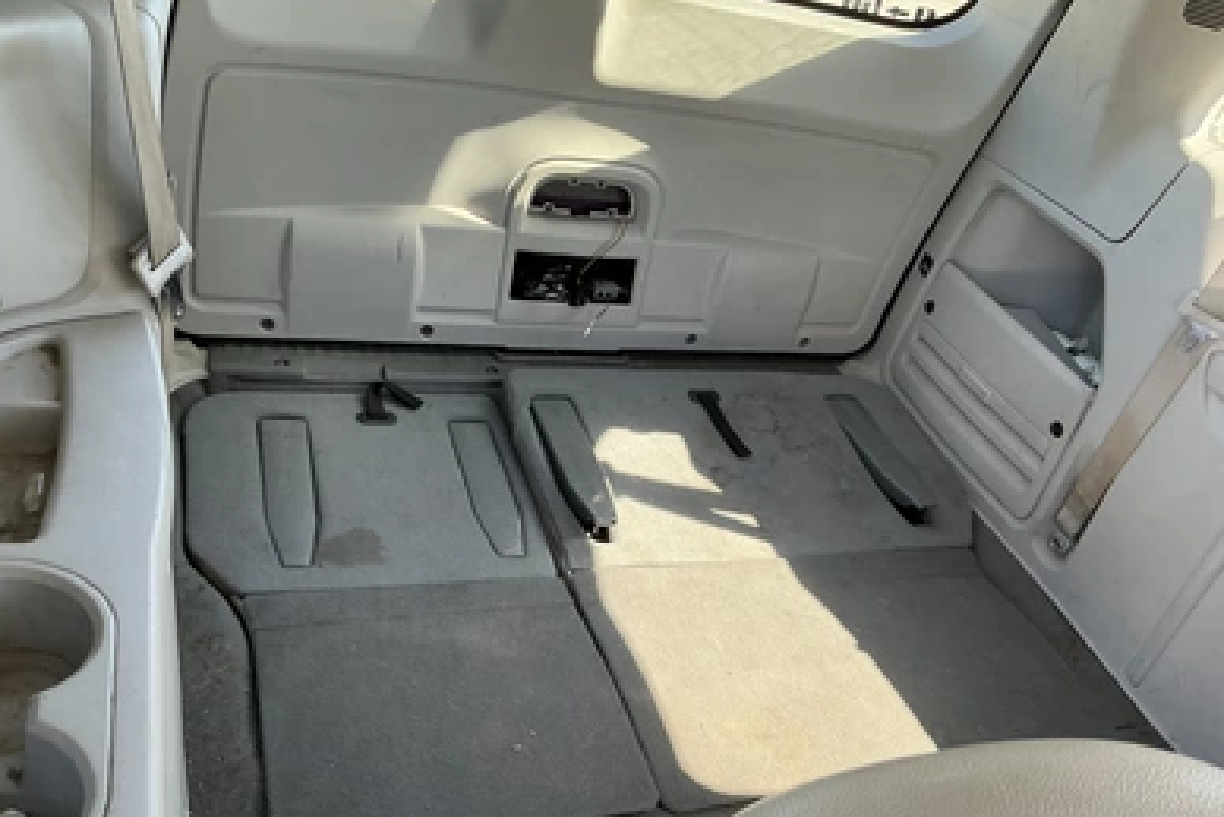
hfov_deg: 61.9
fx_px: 1020
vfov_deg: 43.6
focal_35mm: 30
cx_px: 618
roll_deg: -14.9
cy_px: 438
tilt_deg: -31.7
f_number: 1.8
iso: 64
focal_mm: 3
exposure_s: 1/69
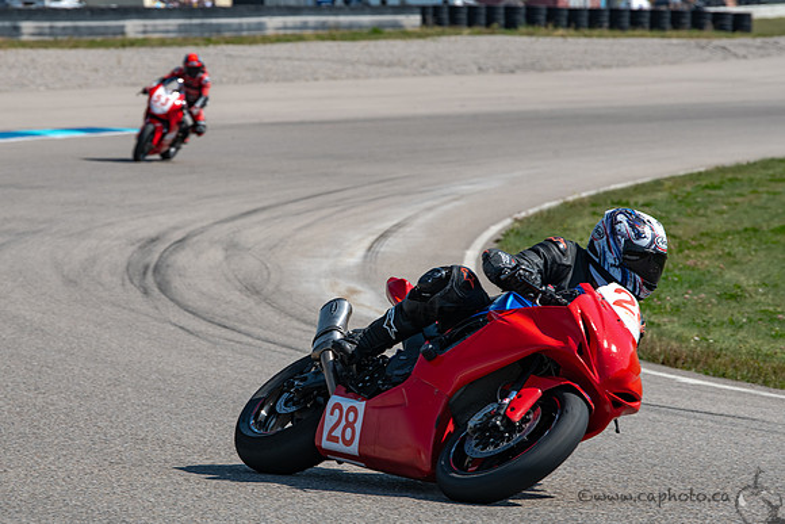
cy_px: 319
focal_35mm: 243
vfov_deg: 5.7
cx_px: 308
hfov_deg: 8.5
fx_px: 5305
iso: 200
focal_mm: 200
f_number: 9
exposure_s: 1/800
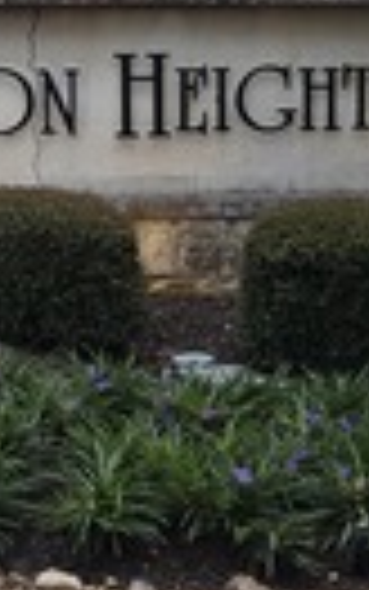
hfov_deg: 10.8
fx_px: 1913
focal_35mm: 119
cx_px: -72
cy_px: 117
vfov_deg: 17.4
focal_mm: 5.4
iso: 25
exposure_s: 1/254
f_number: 1.8
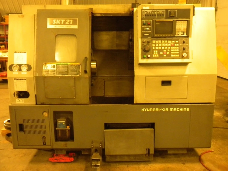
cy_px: 86
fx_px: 244
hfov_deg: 50.1
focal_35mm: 37
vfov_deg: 38.7
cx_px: 114
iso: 400
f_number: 3.5
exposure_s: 1/14.8
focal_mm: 6.6
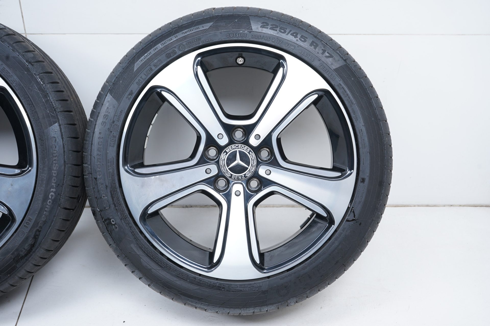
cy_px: 163
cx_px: 245
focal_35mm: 48
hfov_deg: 41.1
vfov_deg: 28.0
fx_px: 653
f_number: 7.1
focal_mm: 48
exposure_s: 1/125
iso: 250
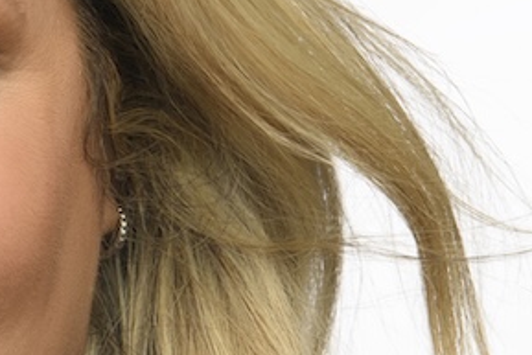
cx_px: -144
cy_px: 637
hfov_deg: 5.0
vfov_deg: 3.3
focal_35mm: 412
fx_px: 6091
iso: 250
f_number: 10
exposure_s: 1/160
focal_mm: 62
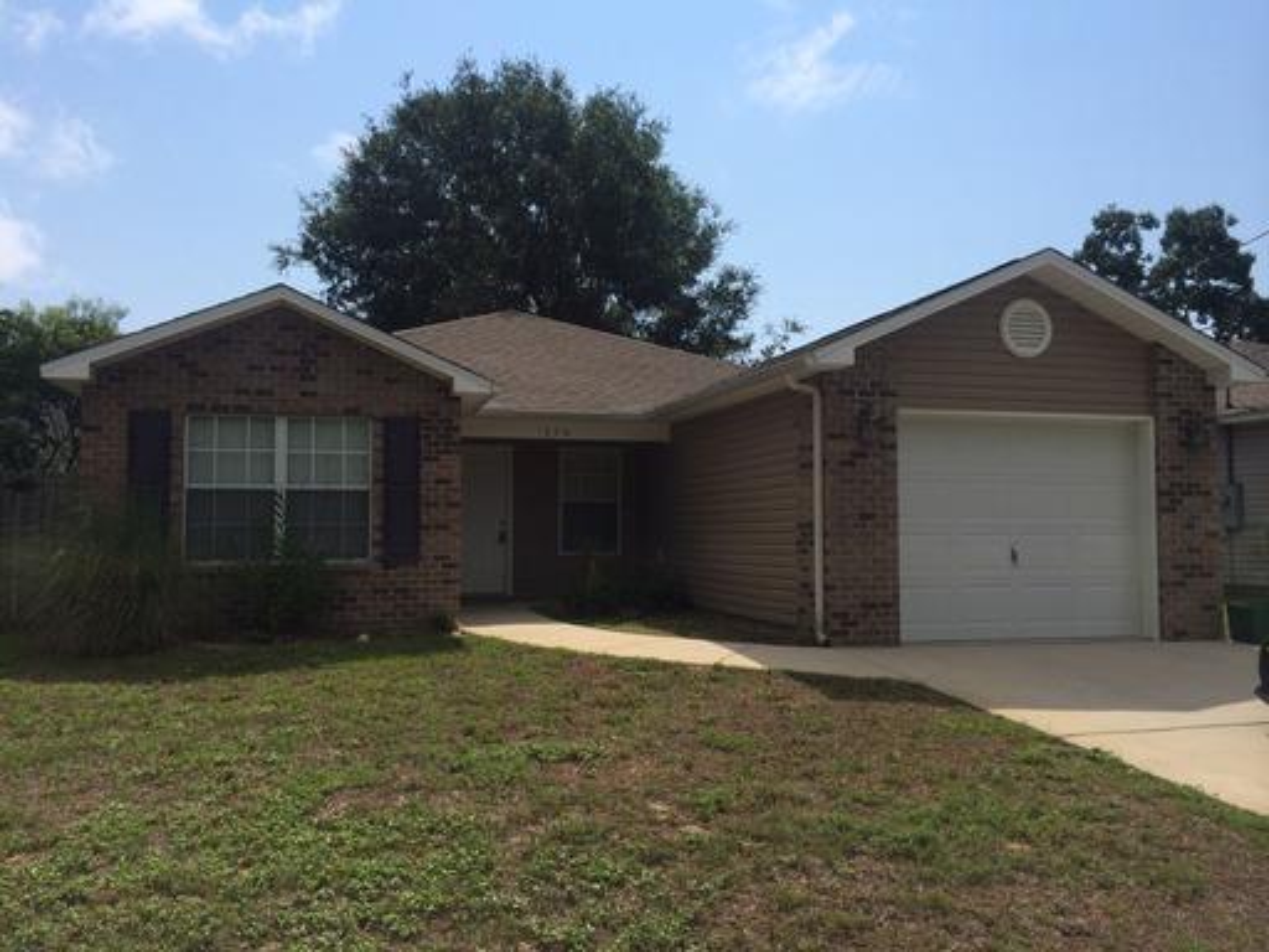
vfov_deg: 46.8
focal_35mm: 30
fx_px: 1100
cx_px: 634
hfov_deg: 60.0
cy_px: 476
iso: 40
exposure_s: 1/5128
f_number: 2.2
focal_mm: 4.12
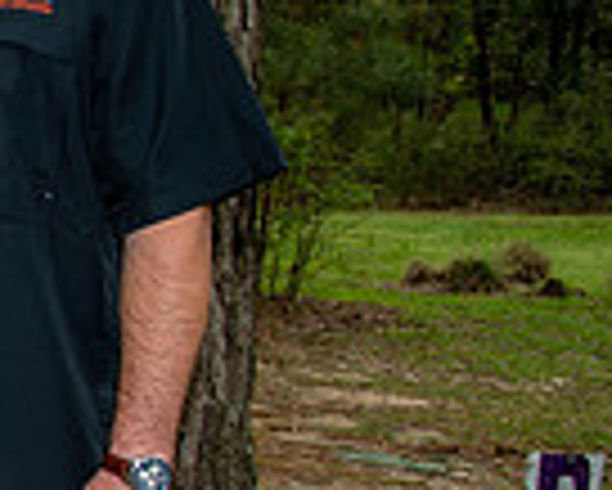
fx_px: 1740
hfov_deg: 15.5
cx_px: -648
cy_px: 279
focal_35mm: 96
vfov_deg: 16.0
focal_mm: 24
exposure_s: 1/160
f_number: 6.3
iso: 125
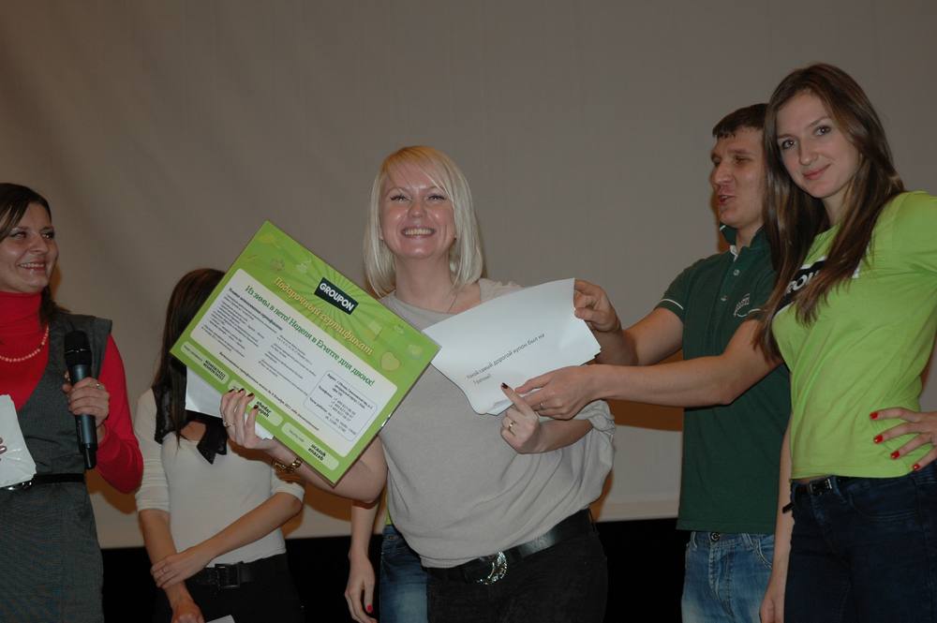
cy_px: 312
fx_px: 1716
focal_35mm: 66
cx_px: 468
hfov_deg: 30.5
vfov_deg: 20.6
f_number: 4.5
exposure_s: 1/60
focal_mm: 44
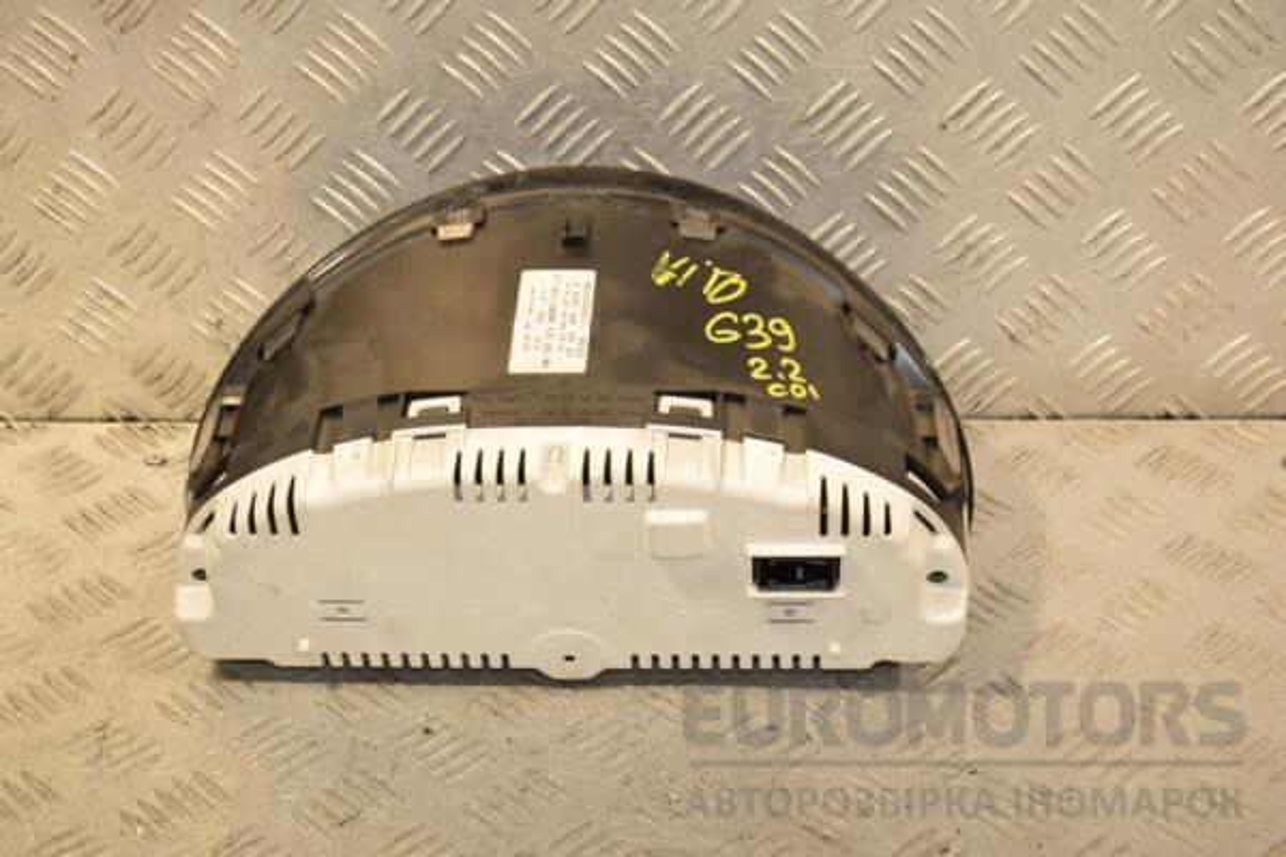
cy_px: 428
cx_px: 643
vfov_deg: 20.2
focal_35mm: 68
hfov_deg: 29.9
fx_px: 2411
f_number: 7.1
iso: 800
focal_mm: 45
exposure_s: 1/200
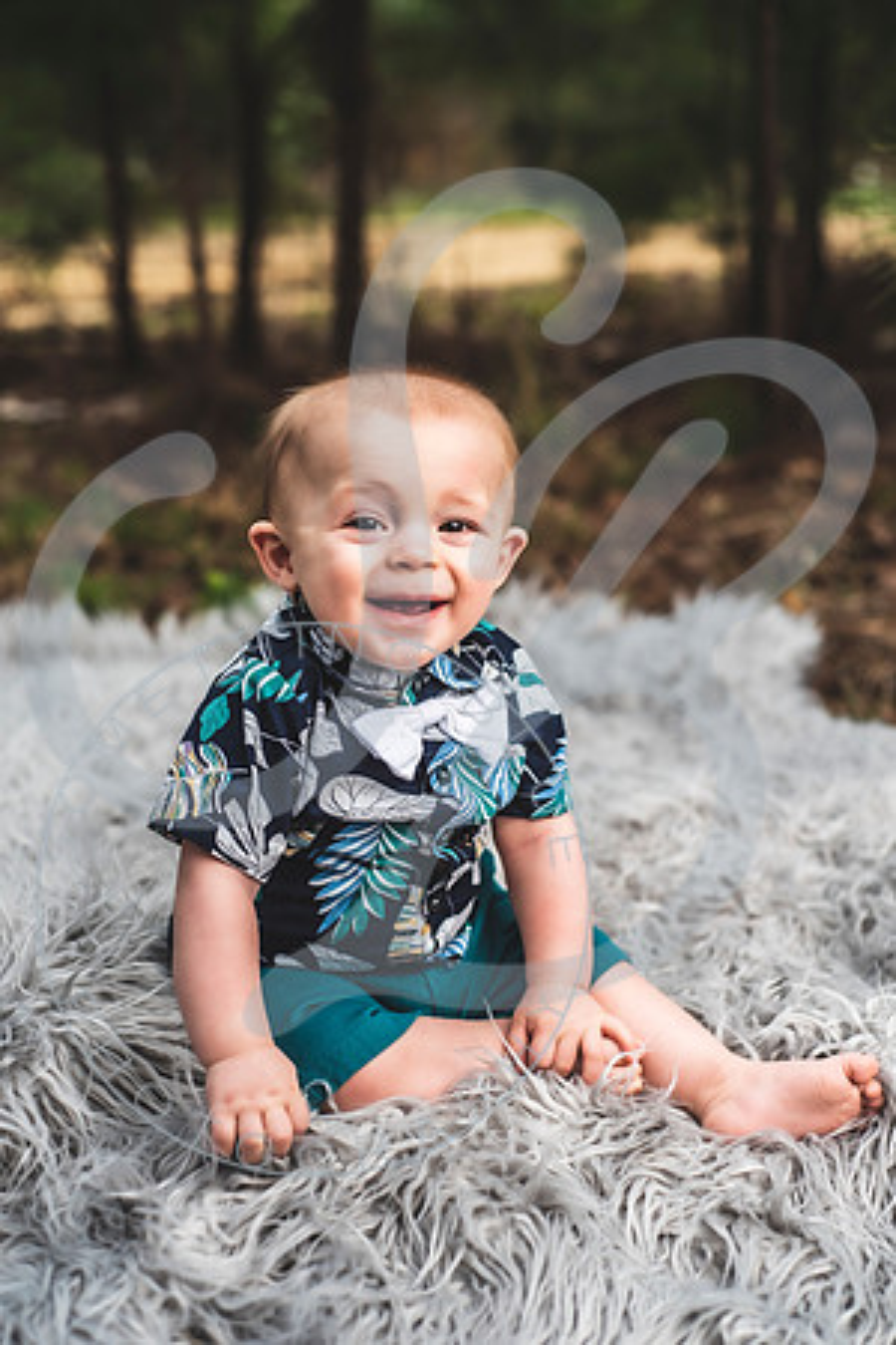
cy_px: 672
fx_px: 1867
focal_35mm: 50
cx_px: 448
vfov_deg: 39.6
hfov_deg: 27.0
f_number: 2.8
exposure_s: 1/1600
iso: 100
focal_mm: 50
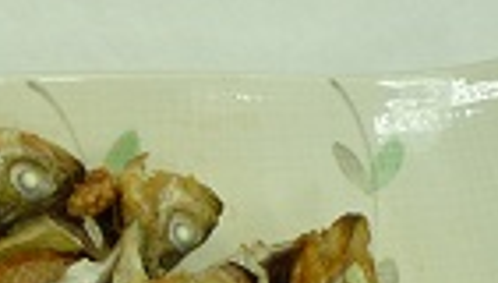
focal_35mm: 149
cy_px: 446
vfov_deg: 8.0
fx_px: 1972
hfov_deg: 14.3
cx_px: 72
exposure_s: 1/50
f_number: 4.3
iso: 200
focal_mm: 9.3
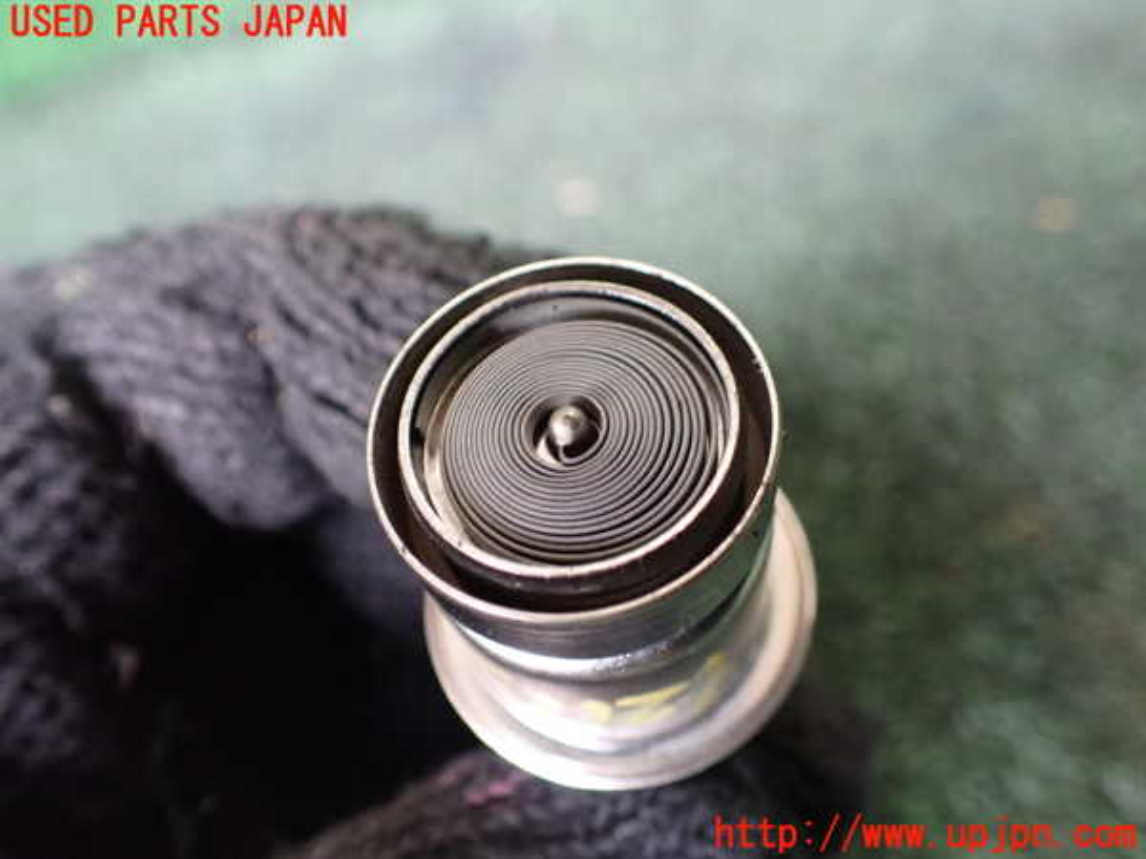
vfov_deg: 46.8
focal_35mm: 30
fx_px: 993
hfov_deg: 60.0
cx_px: 573
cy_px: 430
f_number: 2.3
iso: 800
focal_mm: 5.4
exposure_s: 1/80
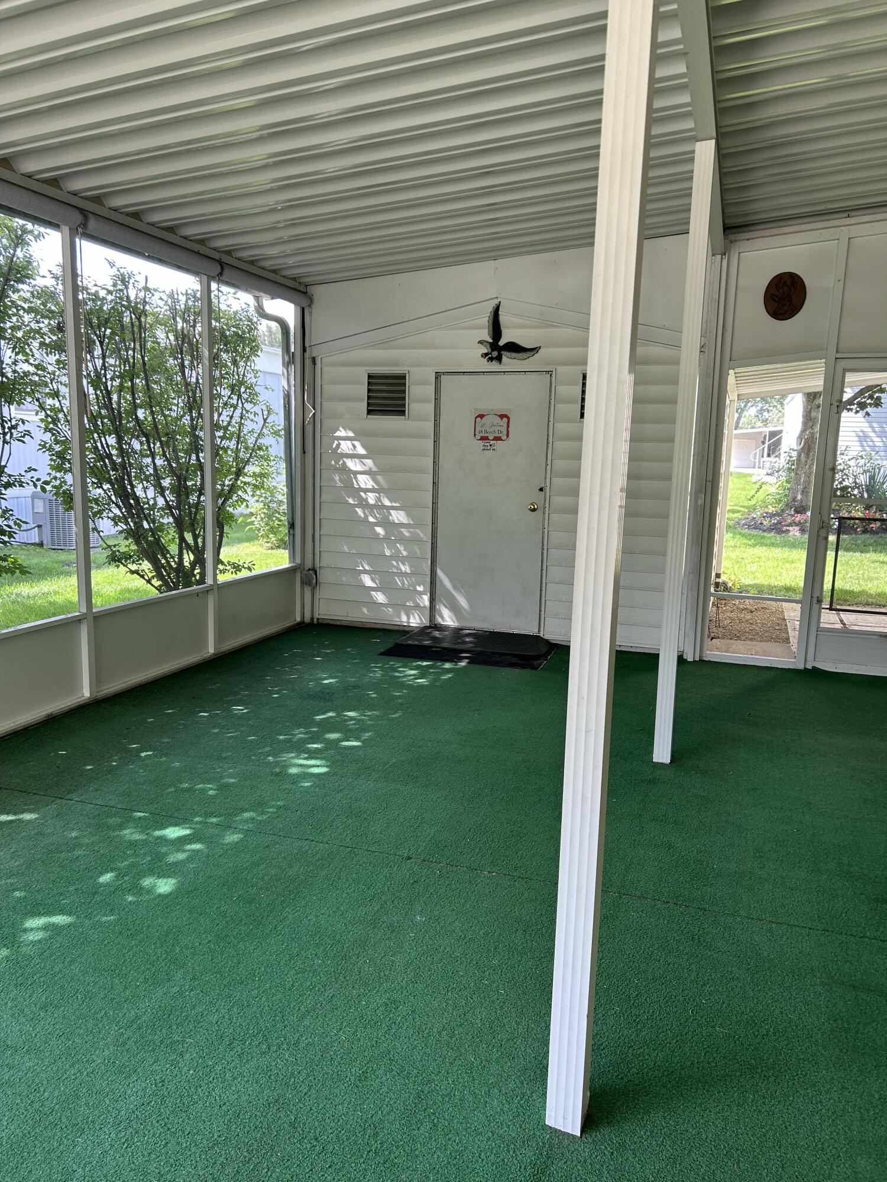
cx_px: 444
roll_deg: -1.8
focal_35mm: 26
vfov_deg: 67.3
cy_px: 591
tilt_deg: -10.0
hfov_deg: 53.1
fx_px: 888
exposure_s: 1/121
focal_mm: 5.7
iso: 40
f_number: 1.5
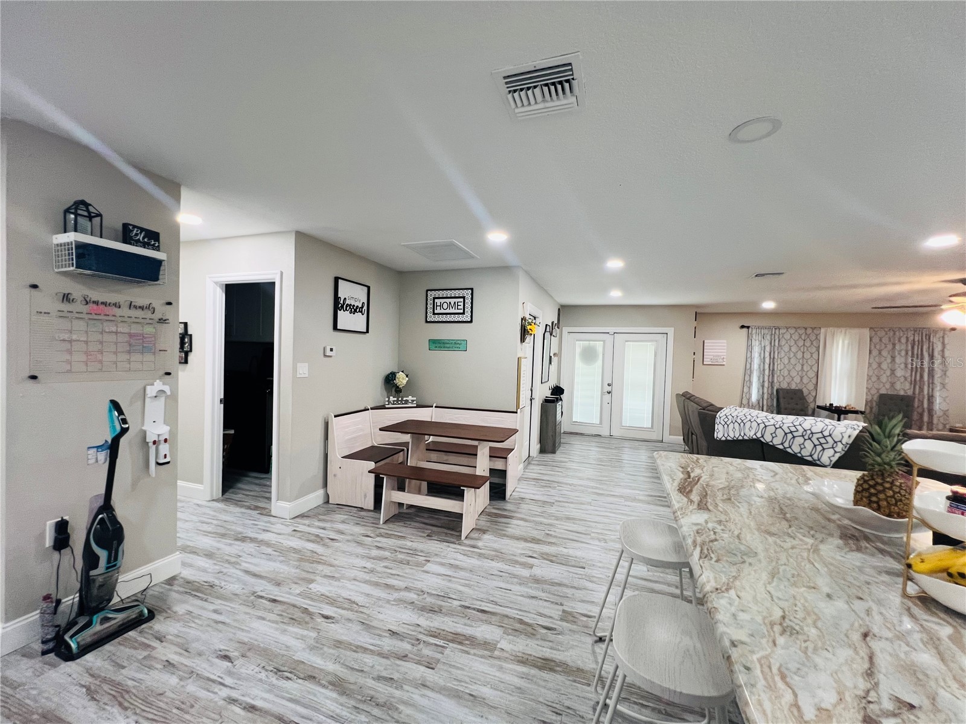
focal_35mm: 13
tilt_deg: -1.5
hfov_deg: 106.2
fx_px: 363
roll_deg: -1.4
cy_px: 362
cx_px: 483
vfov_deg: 89.9
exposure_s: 1/60
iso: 160
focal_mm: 1.57
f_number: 1.8
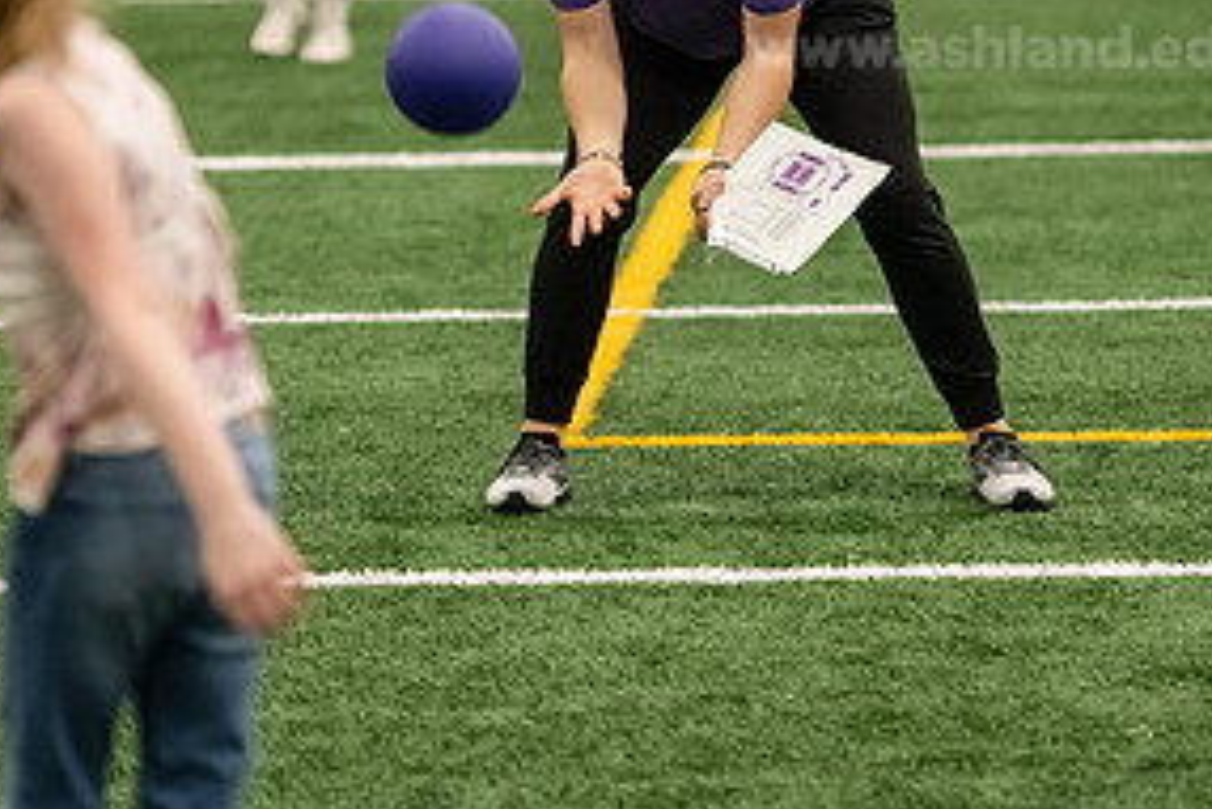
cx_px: 555
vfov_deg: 5.2
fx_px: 8892
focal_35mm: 264
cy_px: 138
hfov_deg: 7.8
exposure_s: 1/320
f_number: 3.2
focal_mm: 130
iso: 4000
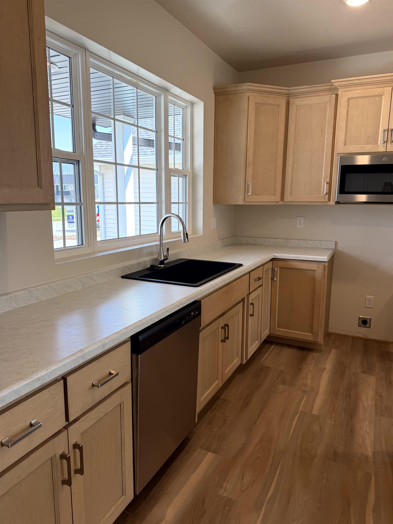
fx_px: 363
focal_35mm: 24
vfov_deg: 71.6
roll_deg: -0.2
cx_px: 196
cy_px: 262
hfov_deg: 56.8
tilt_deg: -9.6
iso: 80
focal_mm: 6.76
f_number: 1.78
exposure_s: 1/189
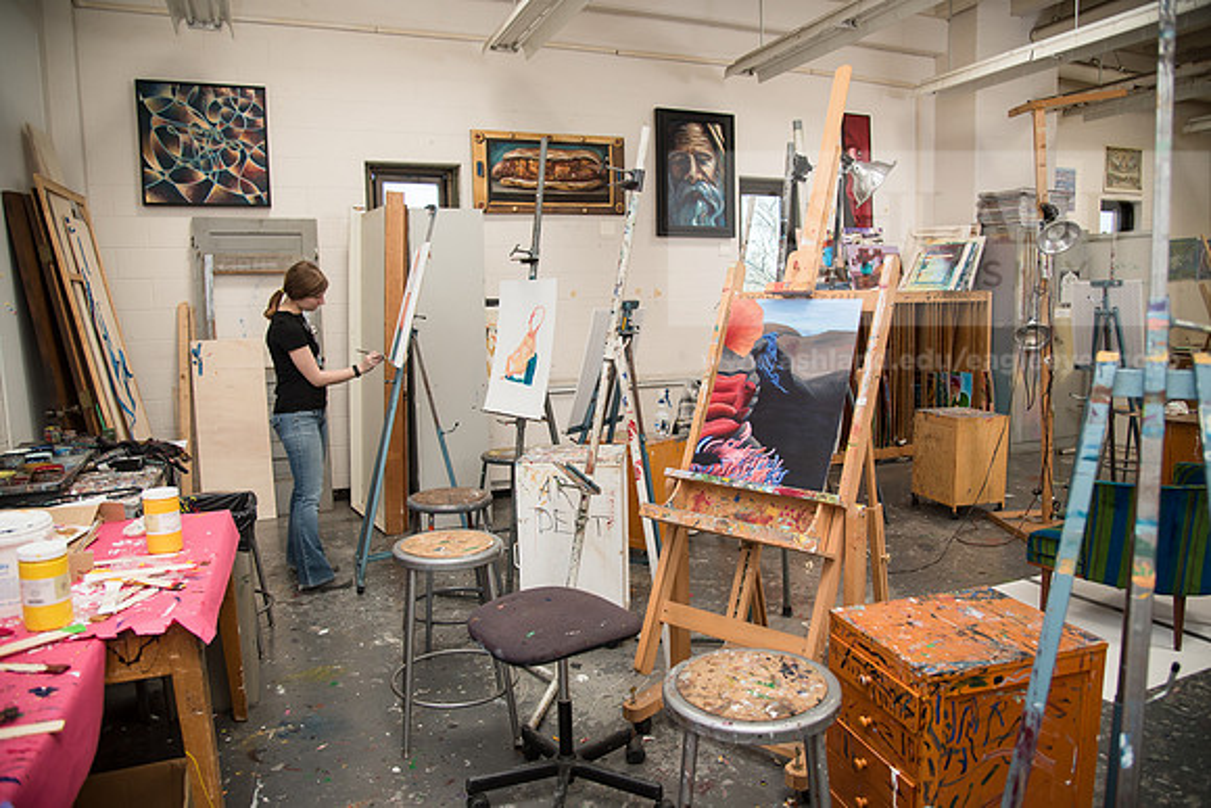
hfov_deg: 73.7
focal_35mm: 24
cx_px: 606
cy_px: 404
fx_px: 807
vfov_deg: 53.2
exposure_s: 1/125
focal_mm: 24
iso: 500
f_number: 4
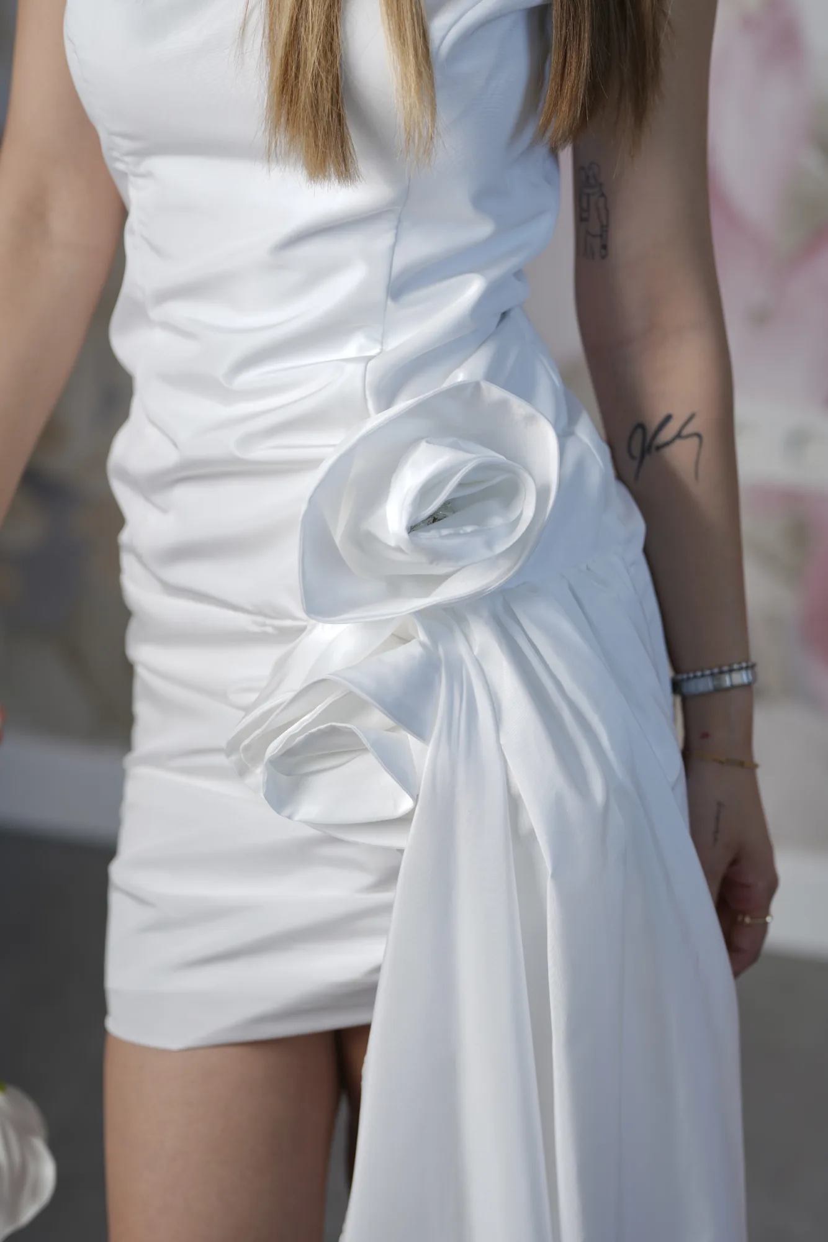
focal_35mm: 85
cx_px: 414
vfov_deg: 23.9
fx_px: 2931
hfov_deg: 16.1
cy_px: 621
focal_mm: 85
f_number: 2.8
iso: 80
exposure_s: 1/160
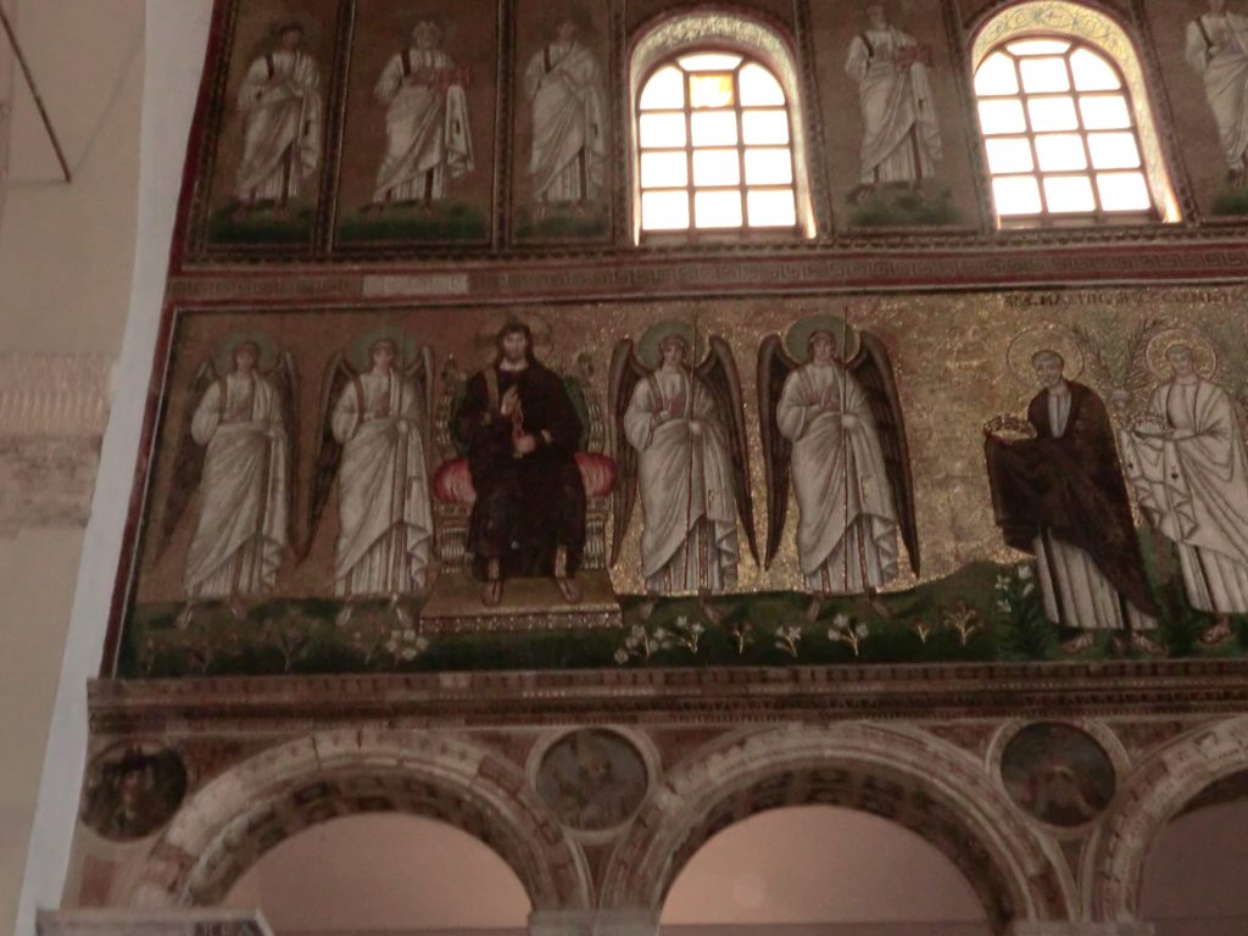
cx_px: 624
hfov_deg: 42.1
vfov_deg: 32.2
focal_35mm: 45
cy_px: 468
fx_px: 1622
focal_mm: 8.2
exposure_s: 1/40
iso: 500
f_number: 4.3
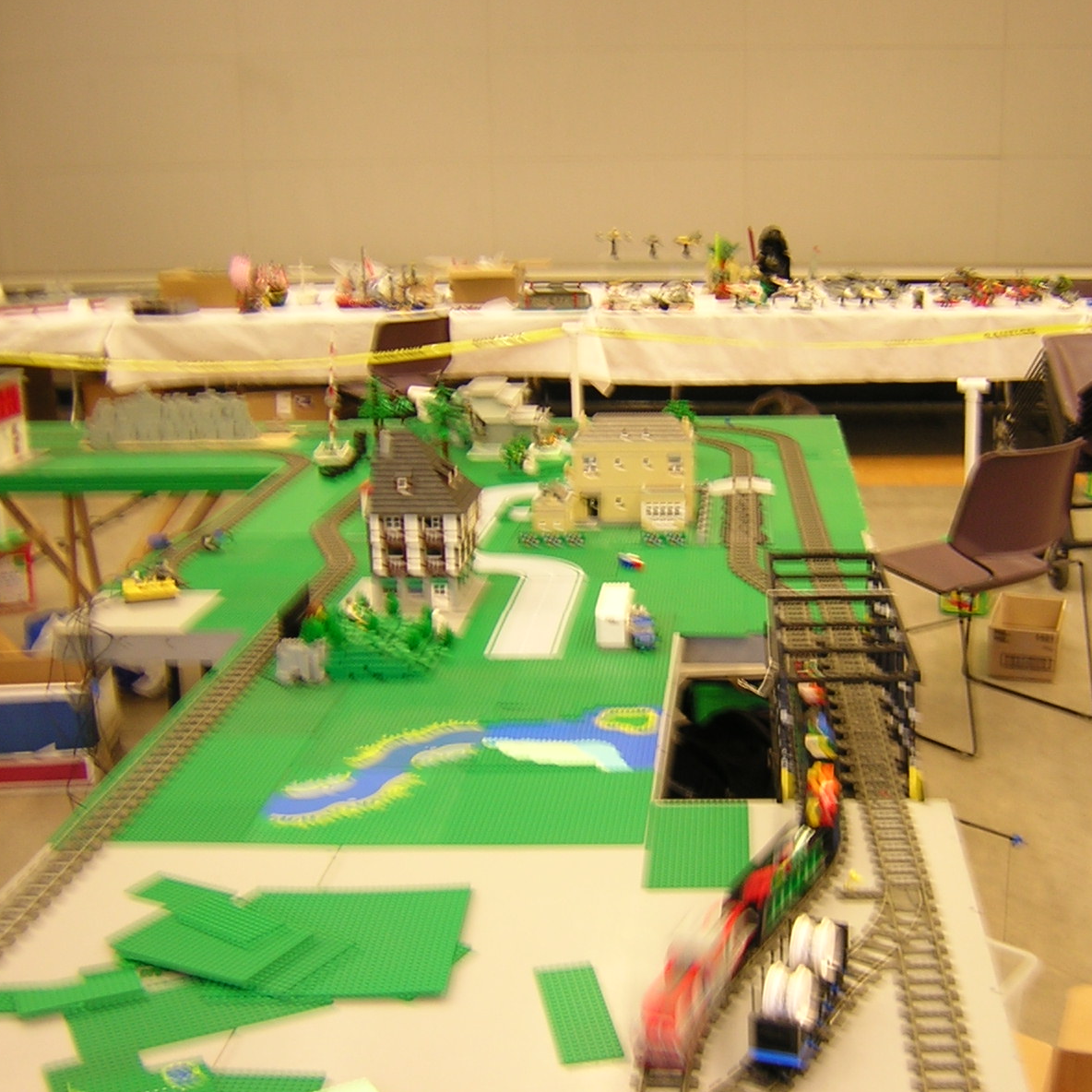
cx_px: 680
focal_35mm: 43
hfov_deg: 38.9
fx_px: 1535
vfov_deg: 39.2
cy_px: 543
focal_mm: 4.7
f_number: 2.6
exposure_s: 1/6.4
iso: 100
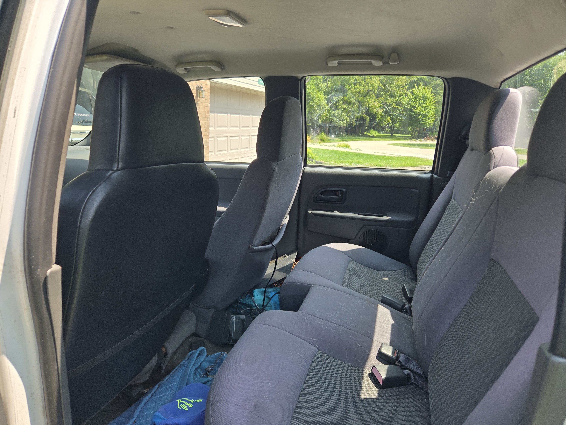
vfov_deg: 58.9
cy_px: 212
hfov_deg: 73.9
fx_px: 376
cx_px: 283
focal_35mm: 23
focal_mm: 5.4
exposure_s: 1/1437
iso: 80
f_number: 1.8
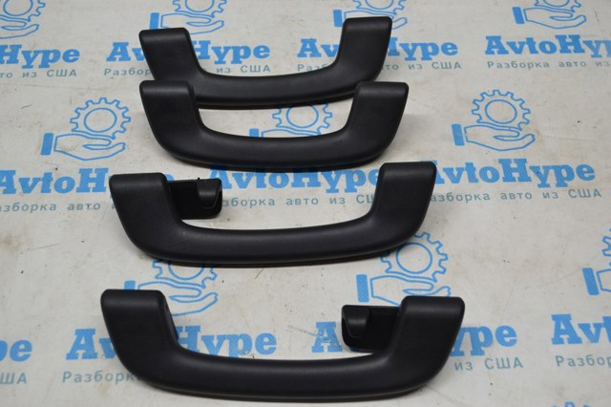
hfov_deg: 41.1
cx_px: 306
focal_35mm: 48
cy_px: 204
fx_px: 814
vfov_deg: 28.0
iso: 400
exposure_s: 1/100
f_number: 5
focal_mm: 32
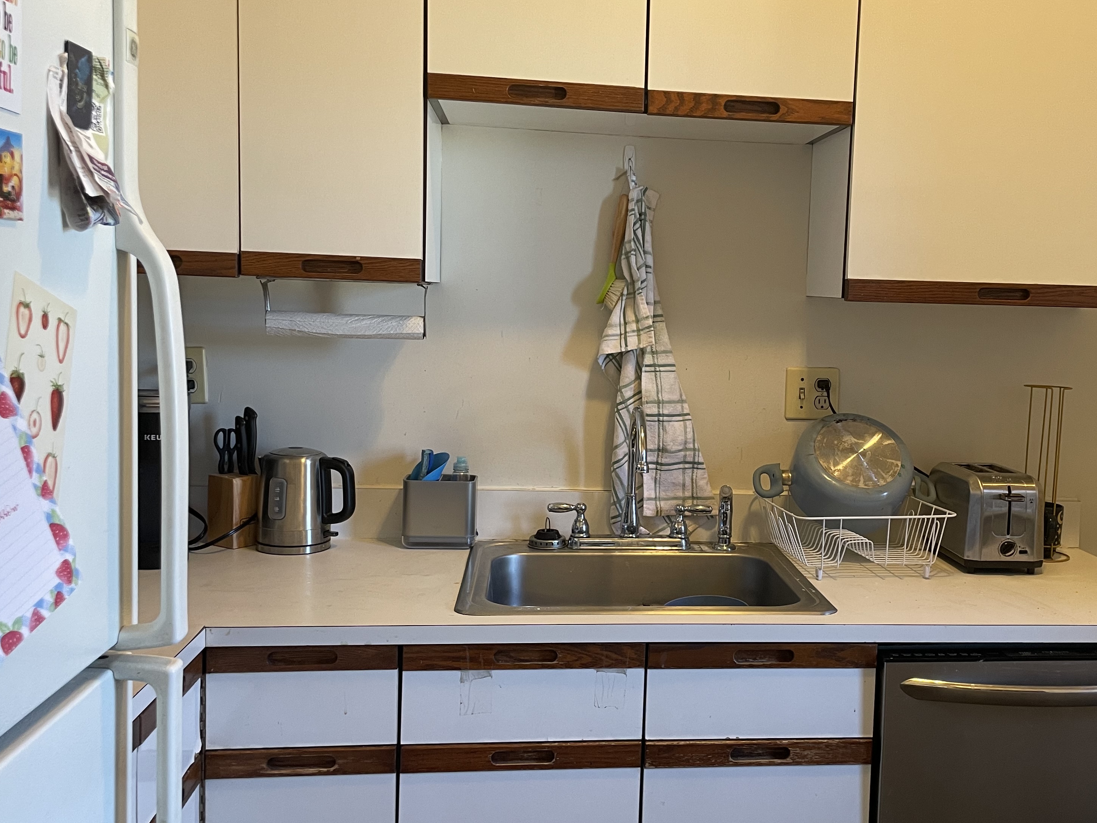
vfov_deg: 39.6
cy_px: 431
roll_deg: -1.9
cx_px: 700
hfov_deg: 50.7
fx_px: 1141
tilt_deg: -5.9
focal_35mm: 36
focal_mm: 4.2
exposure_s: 1/60
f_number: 1.6
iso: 100
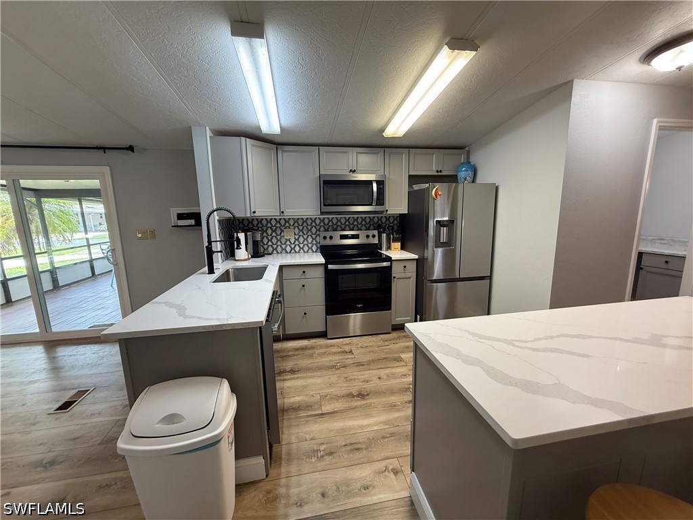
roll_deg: +0.9
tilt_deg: -9.4
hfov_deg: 102.1
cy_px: 260
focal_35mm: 14
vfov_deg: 85.7
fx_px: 280
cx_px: 346
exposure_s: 1/60
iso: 250
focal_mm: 2.22
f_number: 2.2
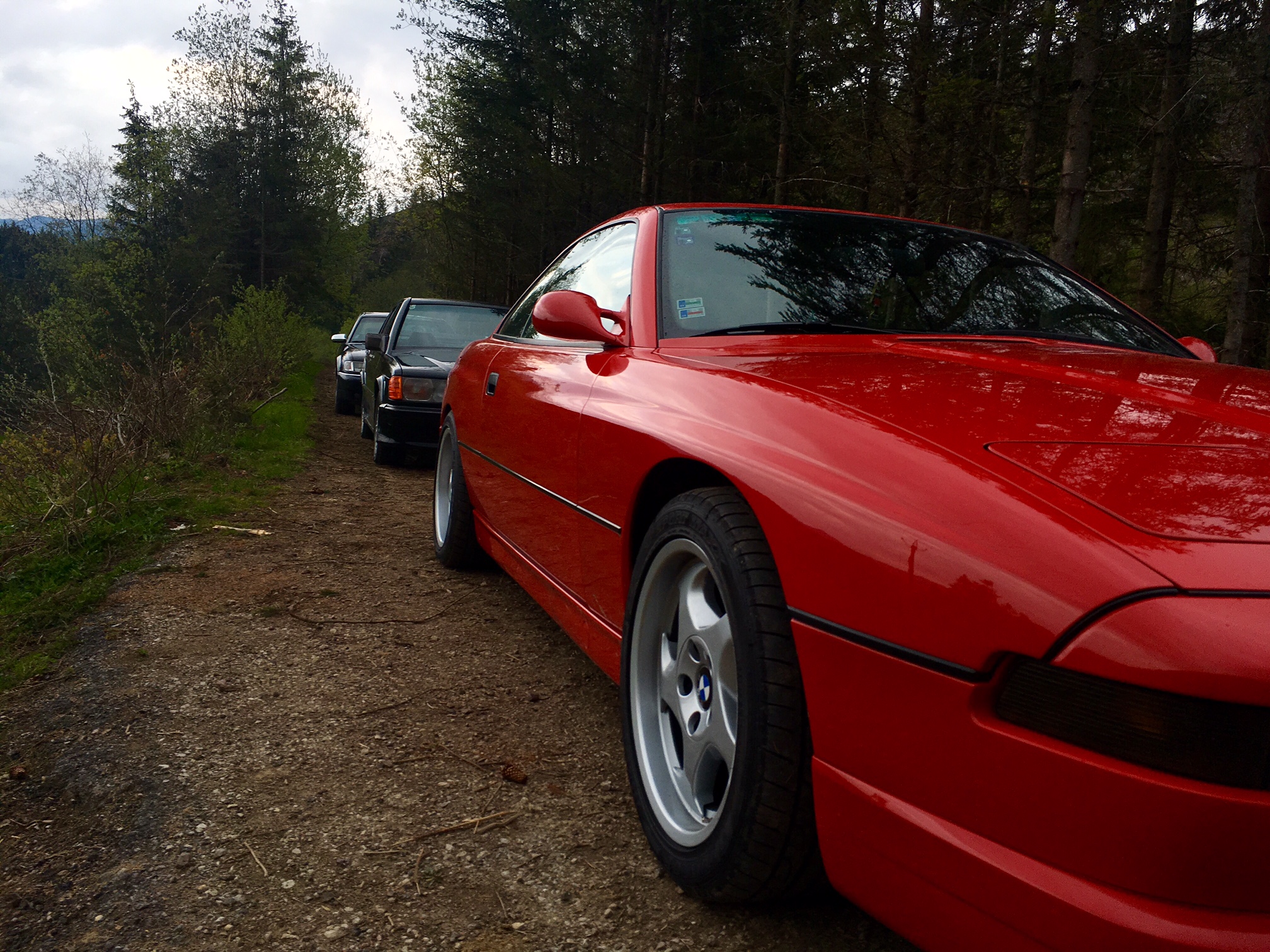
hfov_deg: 61.7
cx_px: 635
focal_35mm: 29
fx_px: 1064
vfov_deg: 48.2
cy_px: 476
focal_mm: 4.15
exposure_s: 1/129
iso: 25
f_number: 2.2
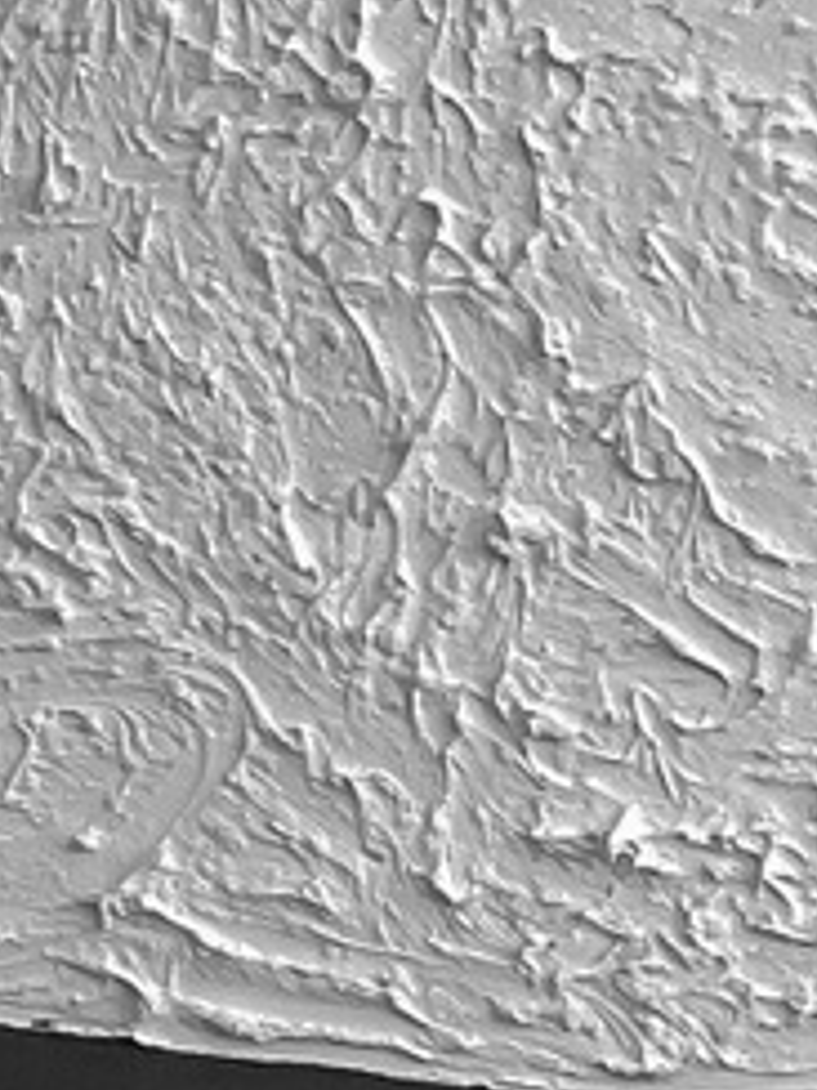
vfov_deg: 10.2
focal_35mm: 190
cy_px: -322
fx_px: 5979
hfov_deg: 6.9
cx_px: -1808
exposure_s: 1/115
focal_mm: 3
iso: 64
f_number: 1.8
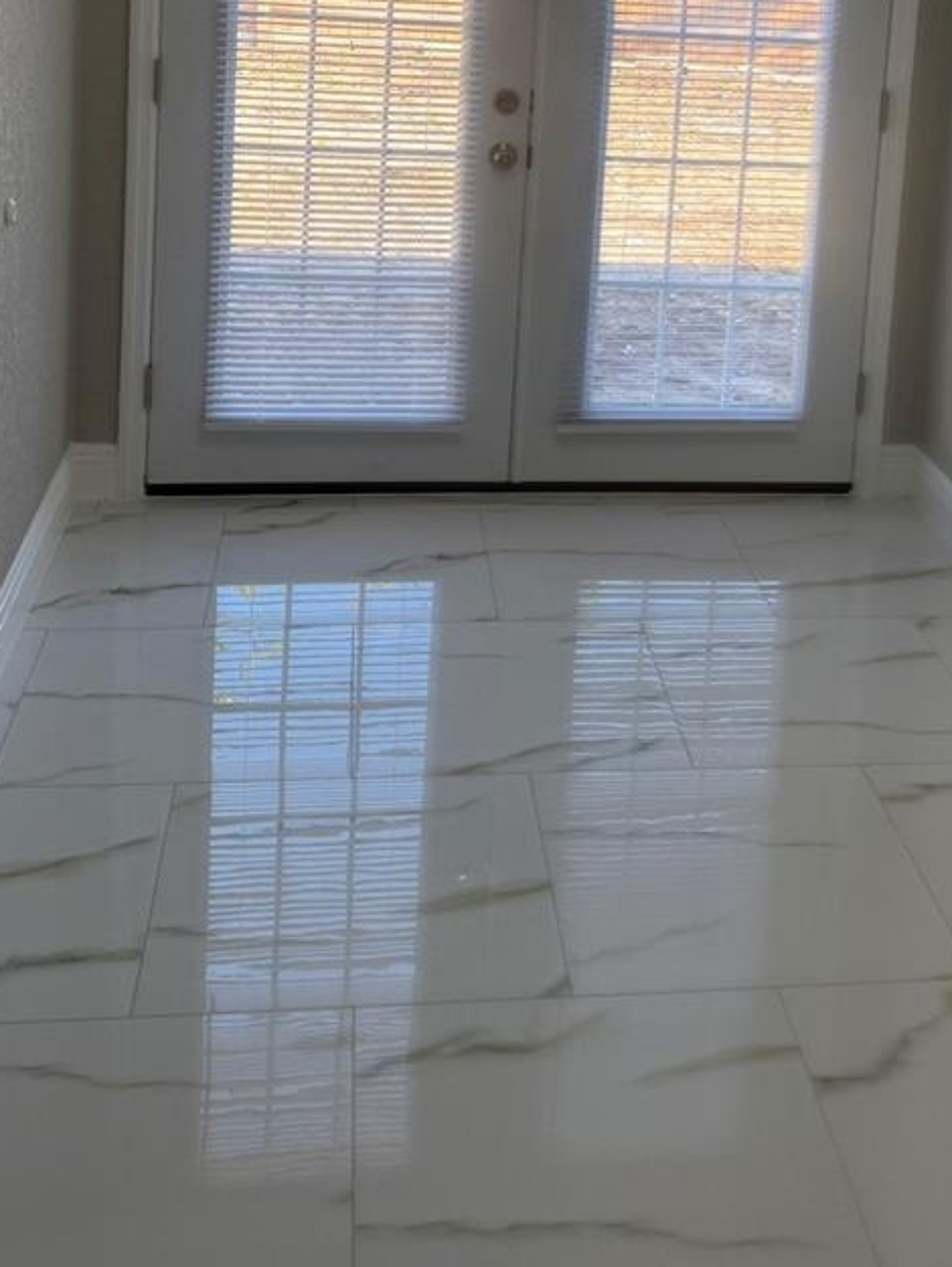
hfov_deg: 31.3
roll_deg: -3.9
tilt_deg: -7.7
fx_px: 1686
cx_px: 626
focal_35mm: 46
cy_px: 117
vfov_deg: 38.3
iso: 100
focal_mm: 6.76
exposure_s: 1/535
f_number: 1.78
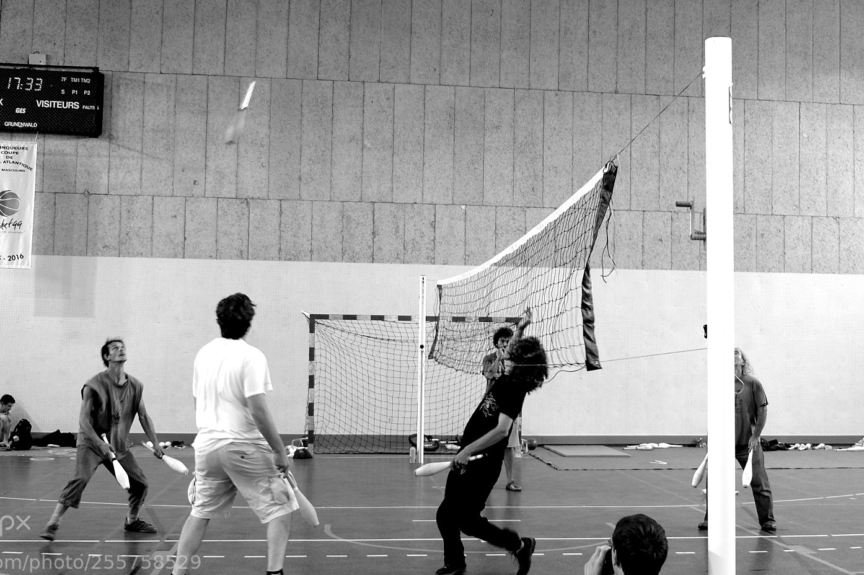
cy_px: 281
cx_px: 372
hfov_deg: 60.1
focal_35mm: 31
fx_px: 744
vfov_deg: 42.3
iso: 400
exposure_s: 1/70
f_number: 2.8
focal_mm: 18
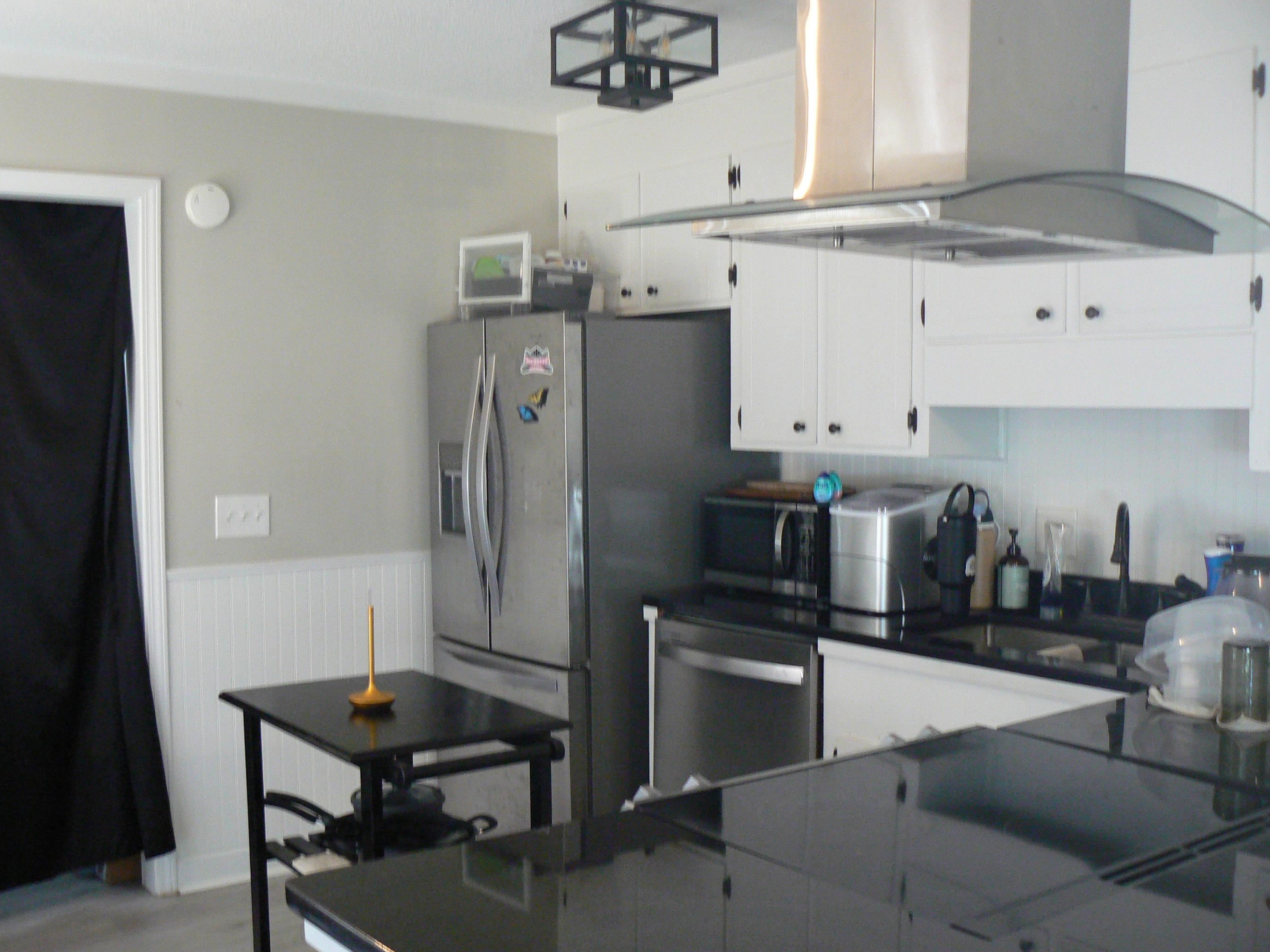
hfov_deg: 50.1
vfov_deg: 38.7
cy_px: 474
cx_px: 621
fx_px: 1357
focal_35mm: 37
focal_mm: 6
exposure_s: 1/20
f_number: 2.8
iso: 200
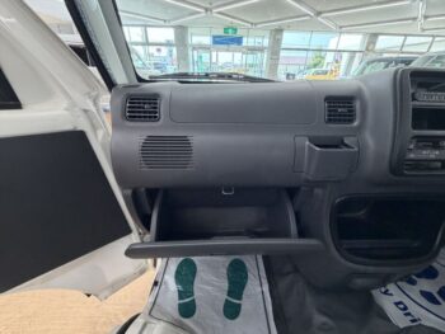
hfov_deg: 102.0
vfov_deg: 85.7
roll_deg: -1.0
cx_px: 222
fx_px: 180
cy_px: 167
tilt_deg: -27.6
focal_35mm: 14
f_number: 2.2
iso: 200
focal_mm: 2.22
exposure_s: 1/50
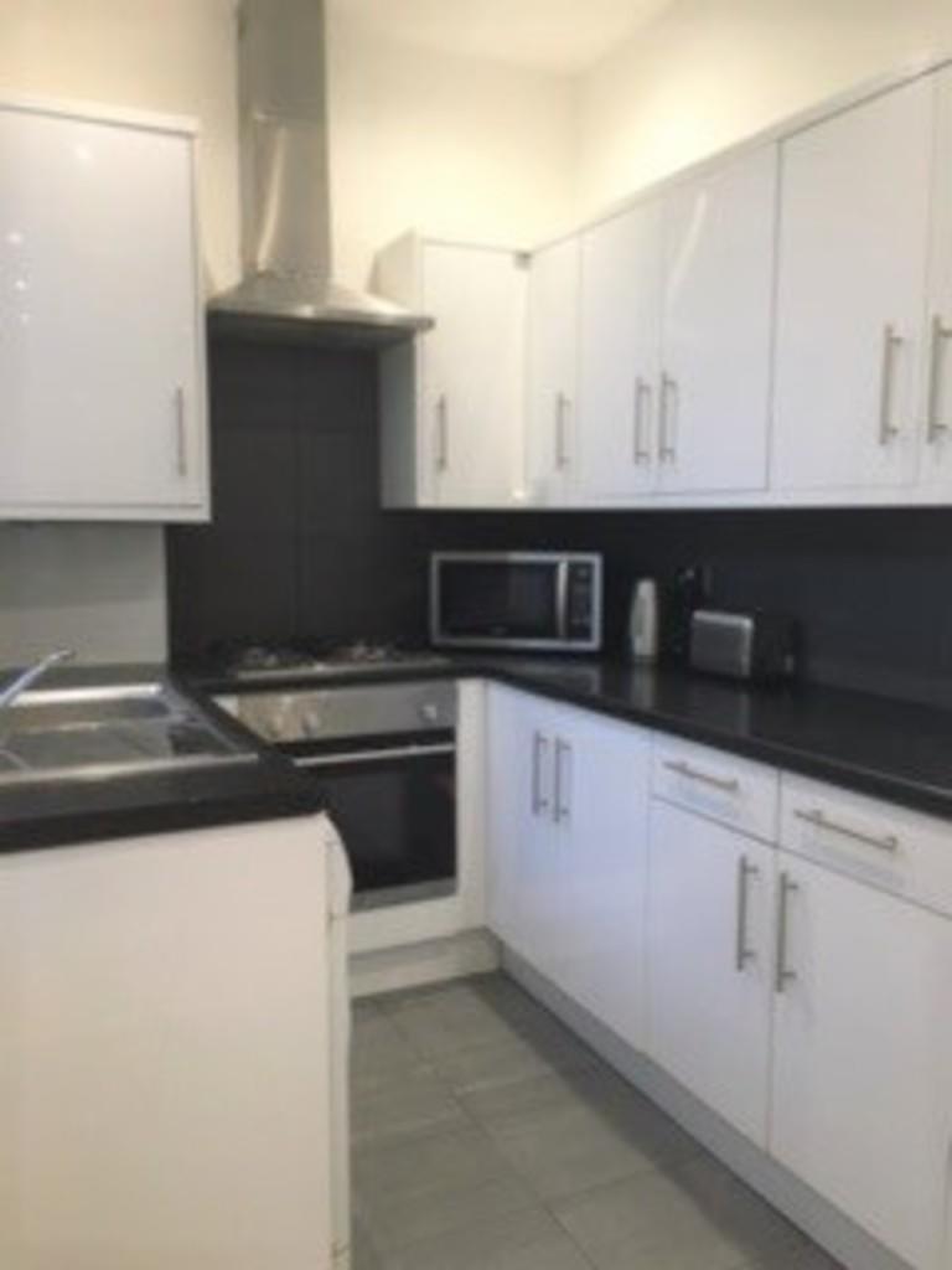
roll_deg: -0.4
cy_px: 635
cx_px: 476
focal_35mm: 29
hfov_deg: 48.2
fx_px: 1063
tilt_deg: -5.2
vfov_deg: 61.7
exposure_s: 1/33
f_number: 2.2
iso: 160
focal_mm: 4.15
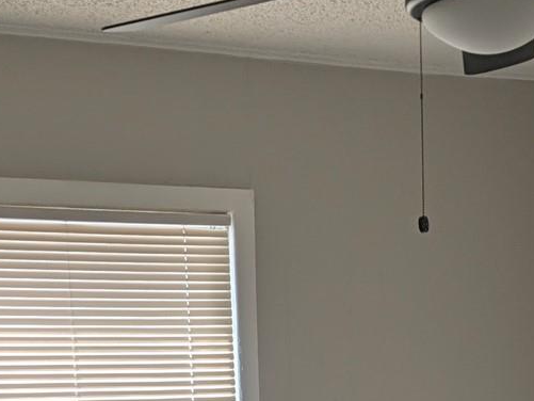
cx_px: 308
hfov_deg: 20.0
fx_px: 1512
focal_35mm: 98
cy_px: 592
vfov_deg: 14.2
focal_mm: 6.9
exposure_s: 1/87
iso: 57
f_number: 1.68
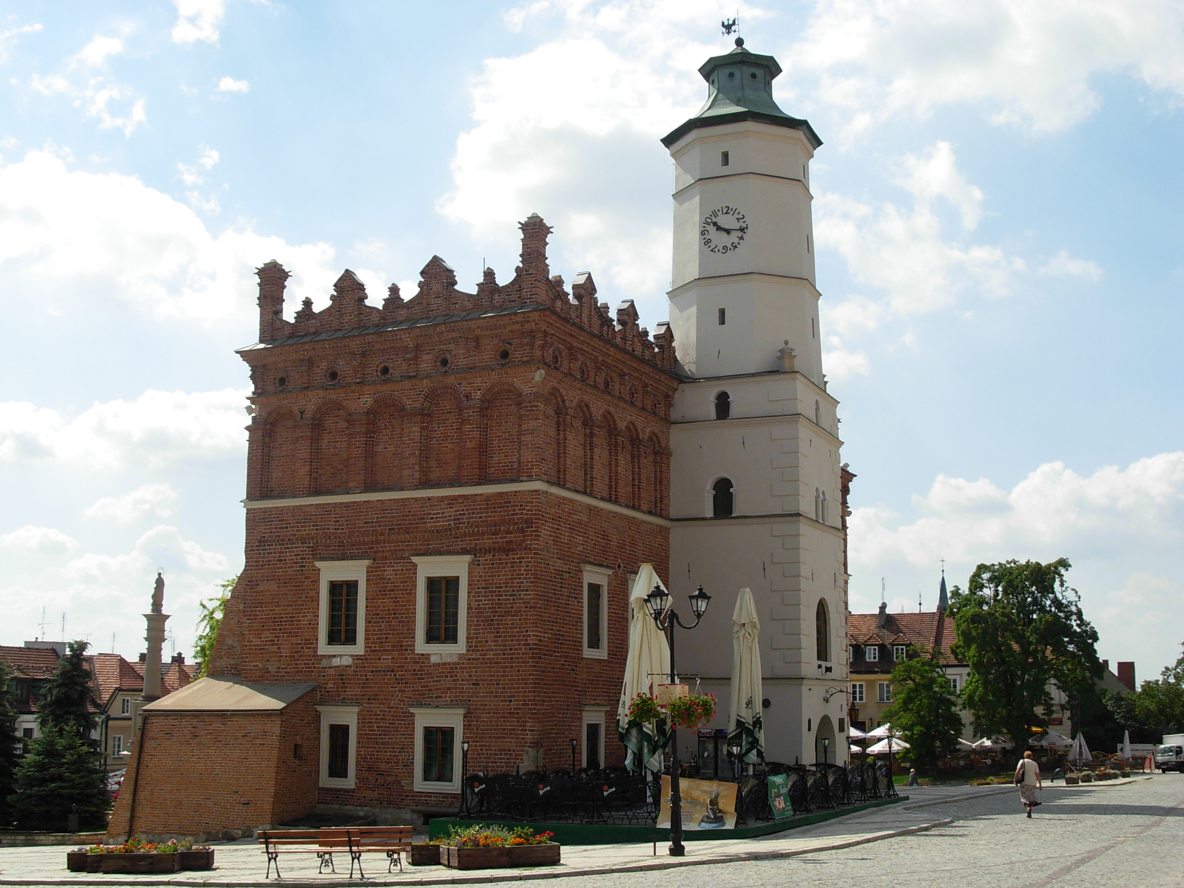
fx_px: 1539
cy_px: 444
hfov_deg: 42.1
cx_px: 592
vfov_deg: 32.2
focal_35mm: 45
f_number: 5.3
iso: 79
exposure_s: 1/575
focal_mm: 7.5
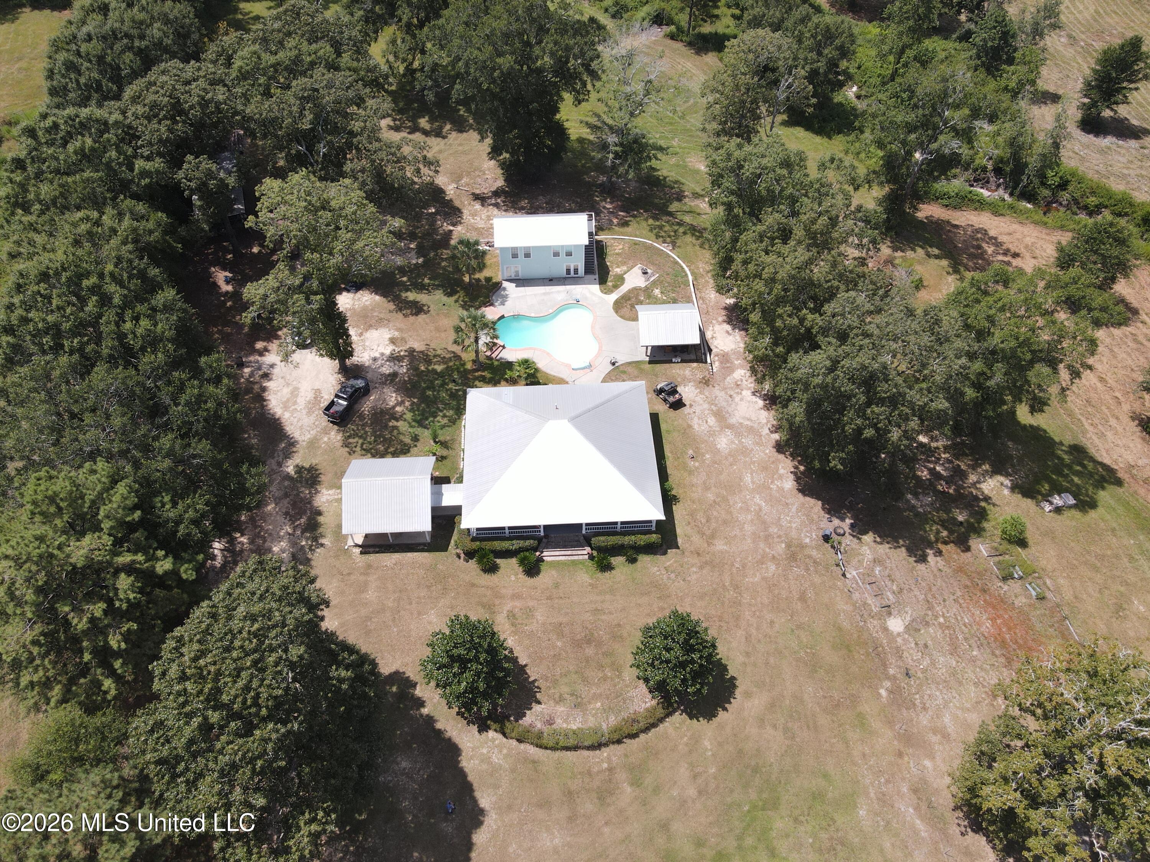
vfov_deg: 56.8
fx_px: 797
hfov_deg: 71.6
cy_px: 431
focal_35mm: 24
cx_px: 575
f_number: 2.8
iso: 100
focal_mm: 4.5
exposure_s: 1/500
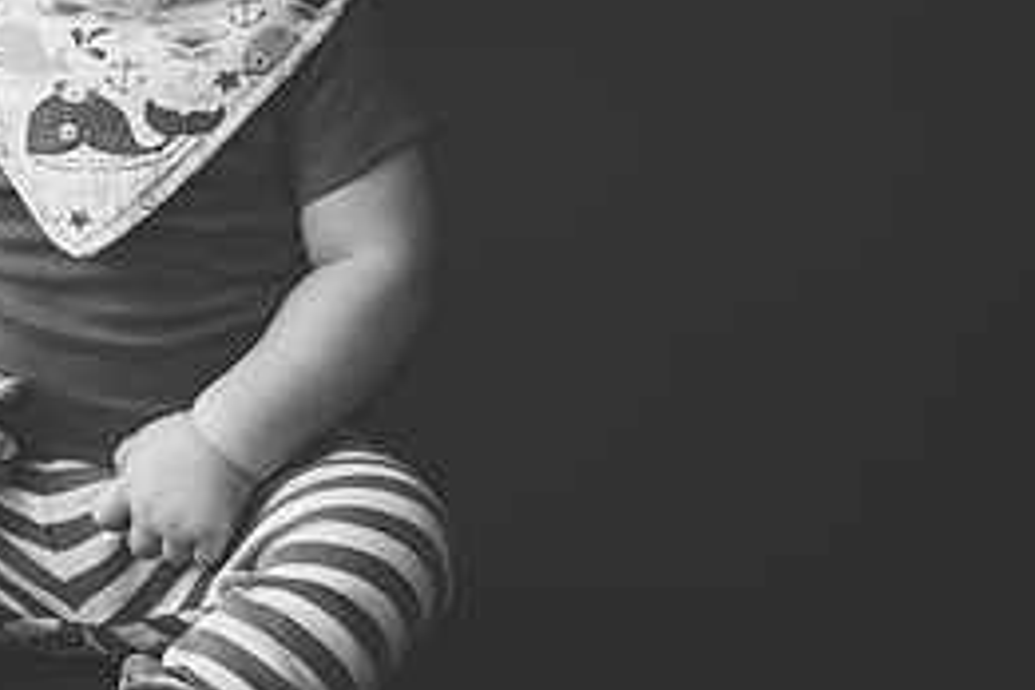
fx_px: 3191
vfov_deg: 12.3
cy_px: 117
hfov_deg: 18.1
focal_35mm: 111
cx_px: 75
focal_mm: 50
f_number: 2
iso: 500
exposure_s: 1/500
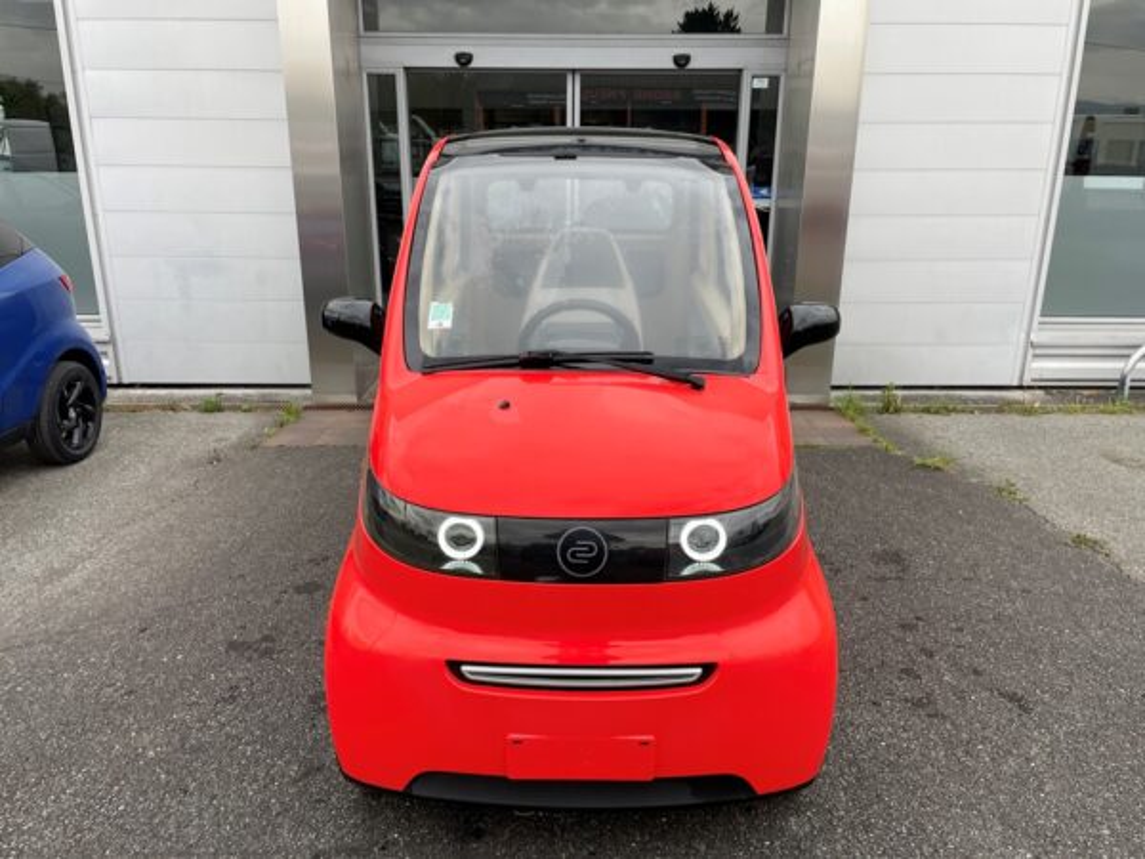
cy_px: 430
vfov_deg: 53.1
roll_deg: +0.9
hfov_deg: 67.3
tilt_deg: -15.9
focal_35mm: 26
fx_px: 860
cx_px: 572
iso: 32
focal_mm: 4.2
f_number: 1.6
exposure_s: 1/250
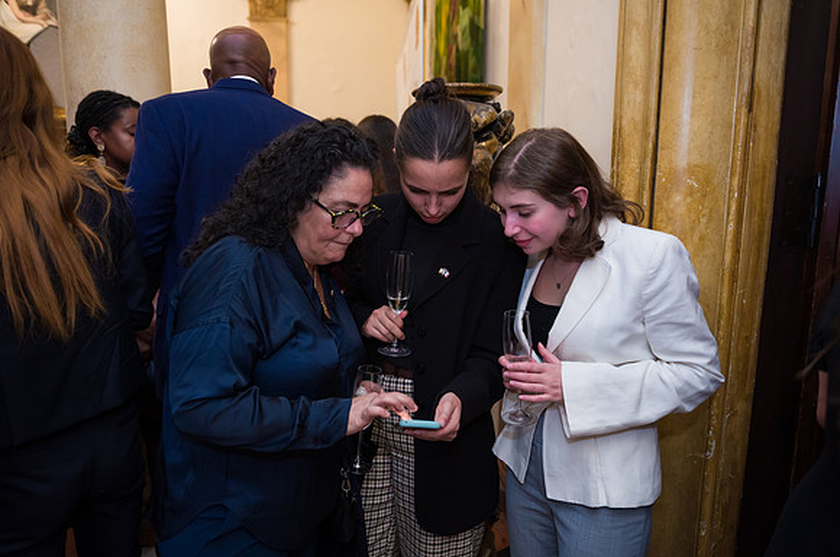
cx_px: 420
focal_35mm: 26
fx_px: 616
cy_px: 279
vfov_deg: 48.7
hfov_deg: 68.6
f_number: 3.2
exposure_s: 1/100
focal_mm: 26
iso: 1600
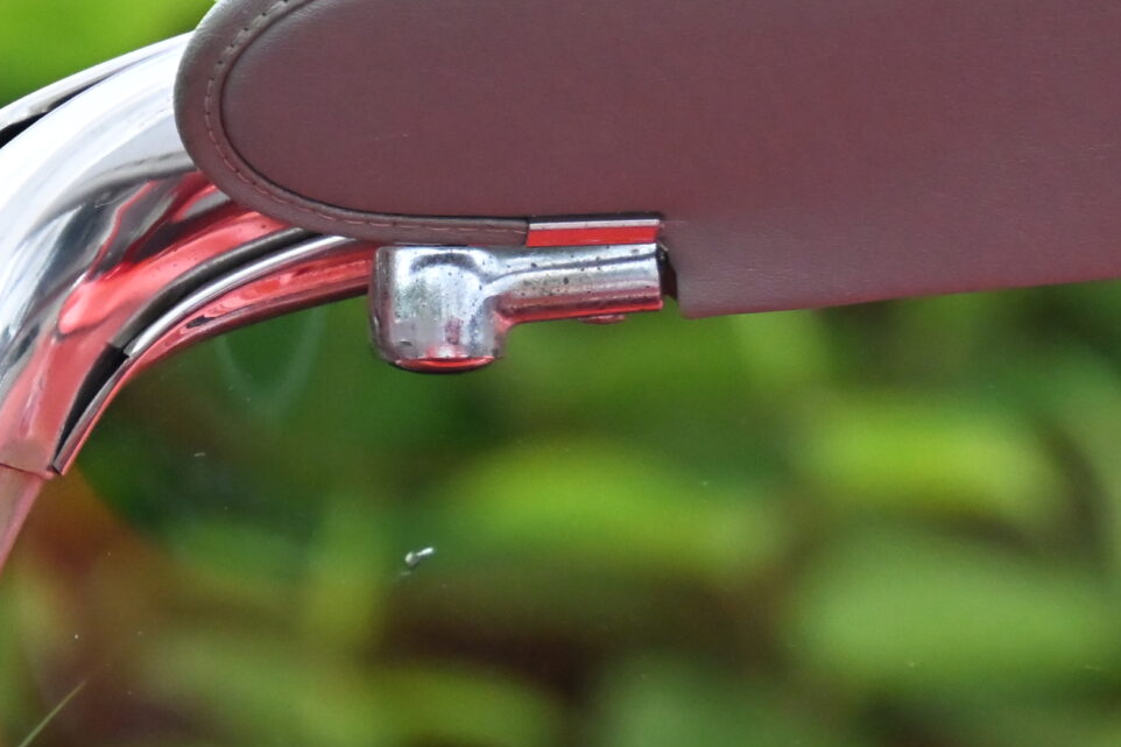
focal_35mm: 906
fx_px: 28215
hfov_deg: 2.3
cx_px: 662
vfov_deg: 1.5
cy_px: 212
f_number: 6
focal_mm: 227
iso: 3200
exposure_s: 1/200
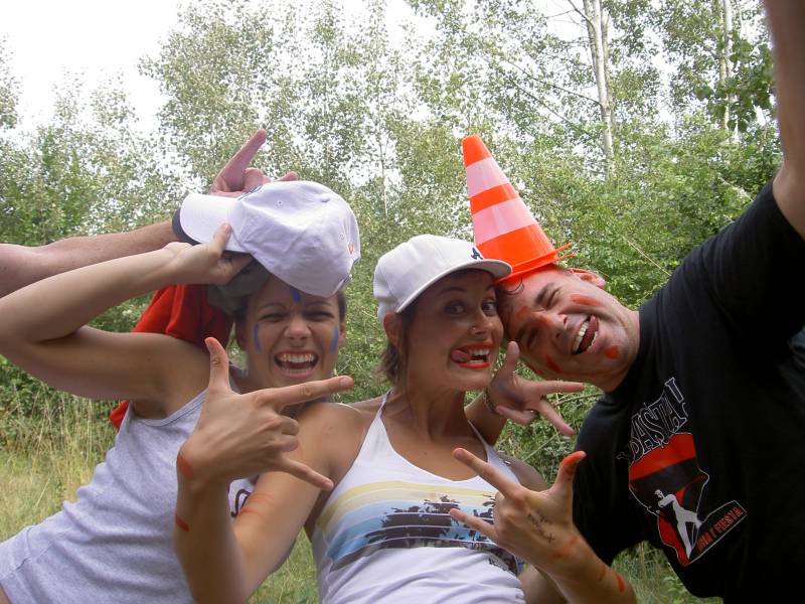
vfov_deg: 36.8
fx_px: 907
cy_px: 302
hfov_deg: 47.9
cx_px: 402
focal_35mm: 39
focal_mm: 8
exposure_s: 1/125
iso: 100
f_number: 4.7
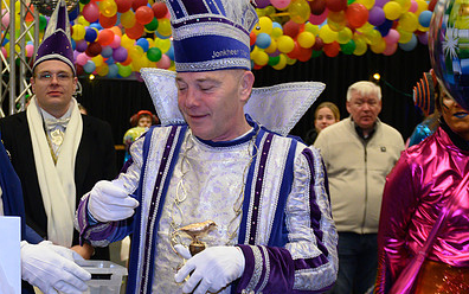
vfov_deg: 13.9
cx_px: 171
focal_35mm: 94
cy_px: 165
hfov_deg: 22.0
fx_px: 1202
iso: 1600
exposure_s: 1/80
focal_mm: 42
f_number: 5.6
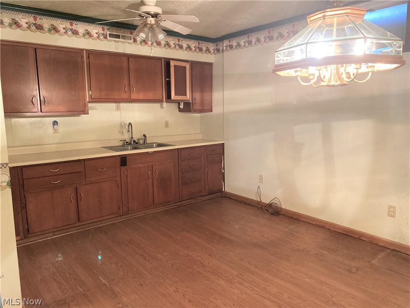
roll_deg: -0.2
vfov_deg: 53.1
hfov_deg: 67.3
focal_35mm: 26
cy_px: 154
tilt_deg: -8.6
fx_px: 308
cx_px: 205
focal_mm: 4.25
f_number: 1.8
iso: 400
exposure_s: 1/40
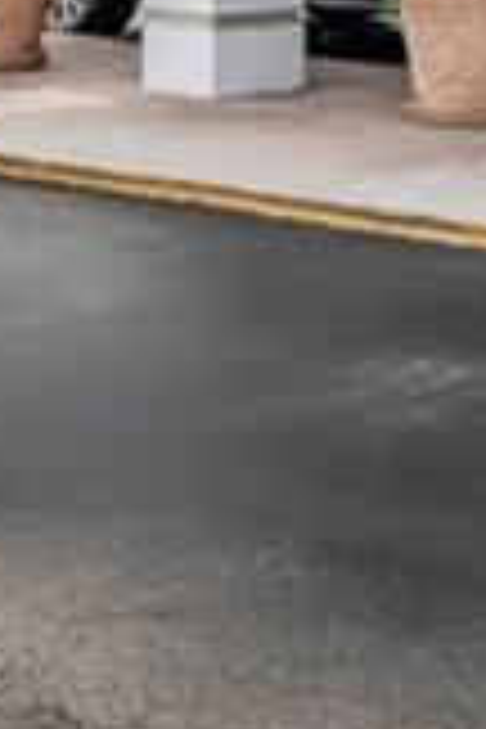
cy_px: -664
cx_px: 796
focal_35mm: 152
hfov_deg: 8.7
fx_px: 3078
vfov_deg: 12.2
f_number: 9
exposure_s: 1/400
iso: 250
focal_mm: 24
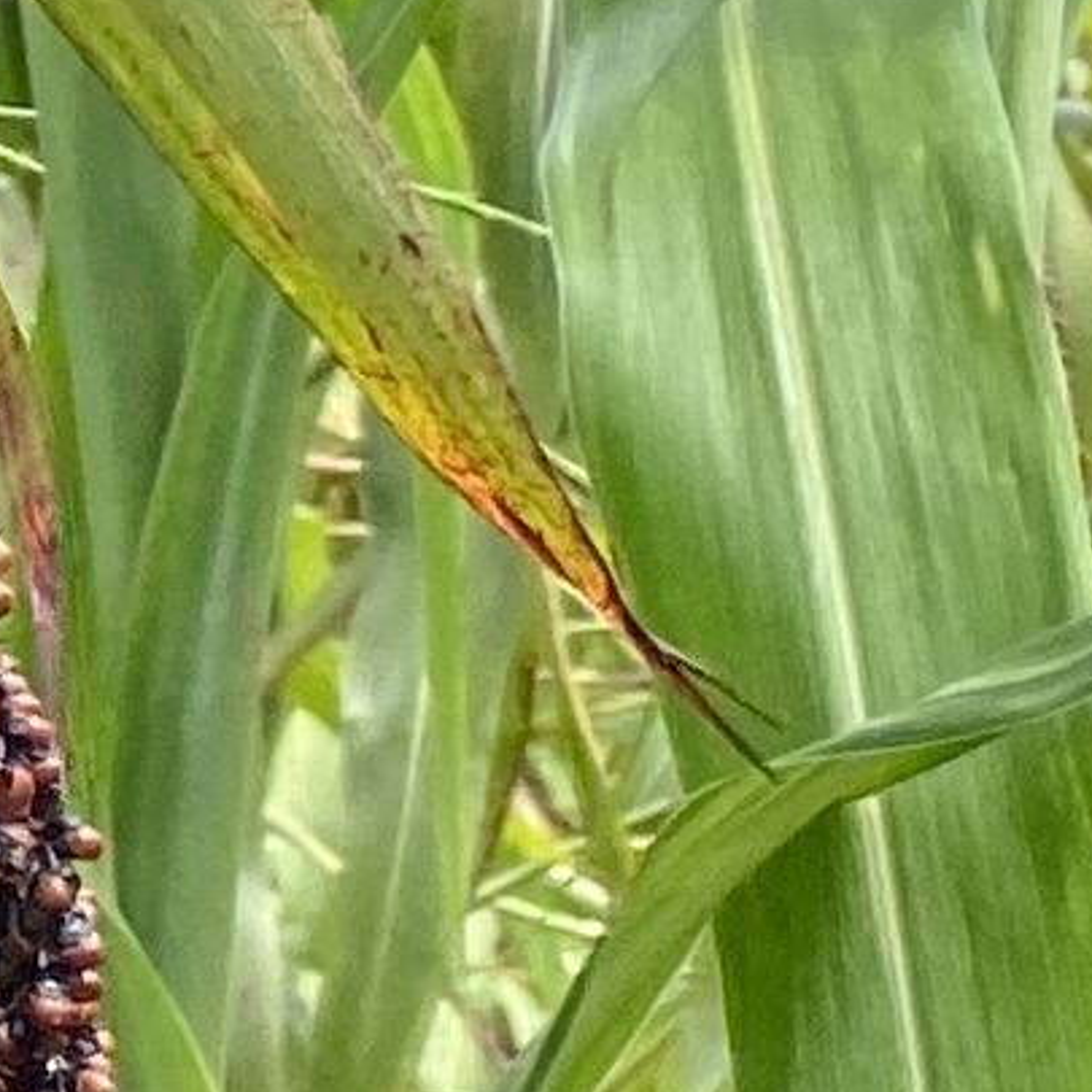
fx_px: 8173
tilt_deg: -1.1
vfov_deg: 7.6
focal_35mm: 229
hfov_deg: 6.3
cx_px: -3182
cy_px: -38
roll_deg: -1.5
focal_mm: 4.25
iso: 32
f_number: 1.8
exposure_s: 1/1447
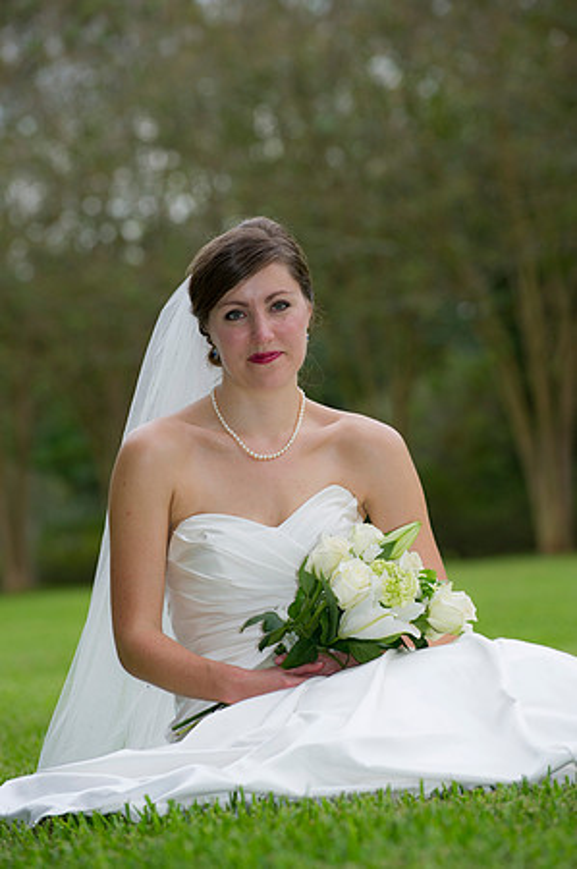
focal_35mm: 175
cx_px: 288
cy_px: 434
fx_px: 4217
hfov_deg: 7.8
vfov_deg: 11.8
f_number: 4.5
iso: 400
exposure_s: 1/250
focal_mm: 175
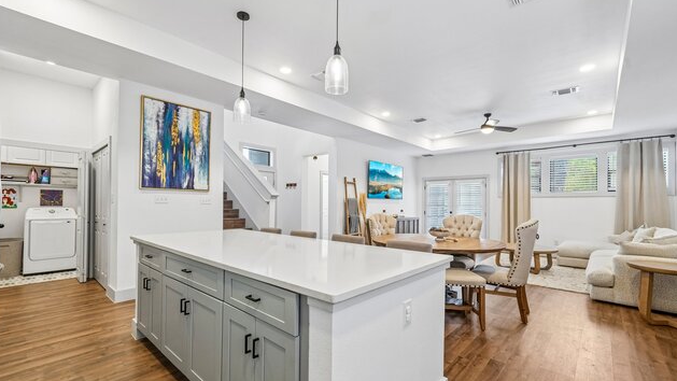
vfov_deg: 67.1
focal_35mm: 16
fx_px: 287
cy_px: 200
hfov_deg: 99.4
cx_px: 336
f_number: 8
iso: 800
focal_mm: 15
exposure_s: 1/20
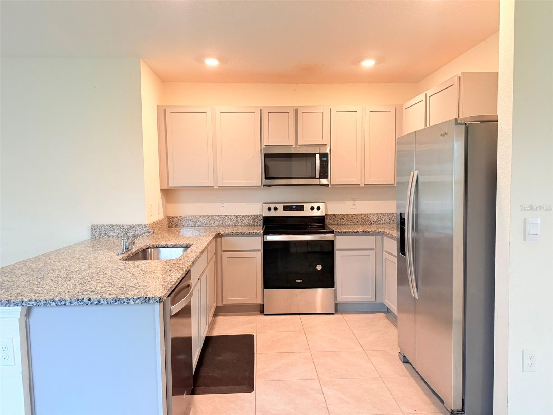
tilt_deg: -4.2
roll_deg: +0.3
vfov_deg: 56.8
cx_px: 276
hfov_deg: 71.6
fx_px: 383
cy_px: 208
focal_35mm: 24
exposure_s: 1/60
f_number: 1.78
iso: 160
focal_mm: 6.76
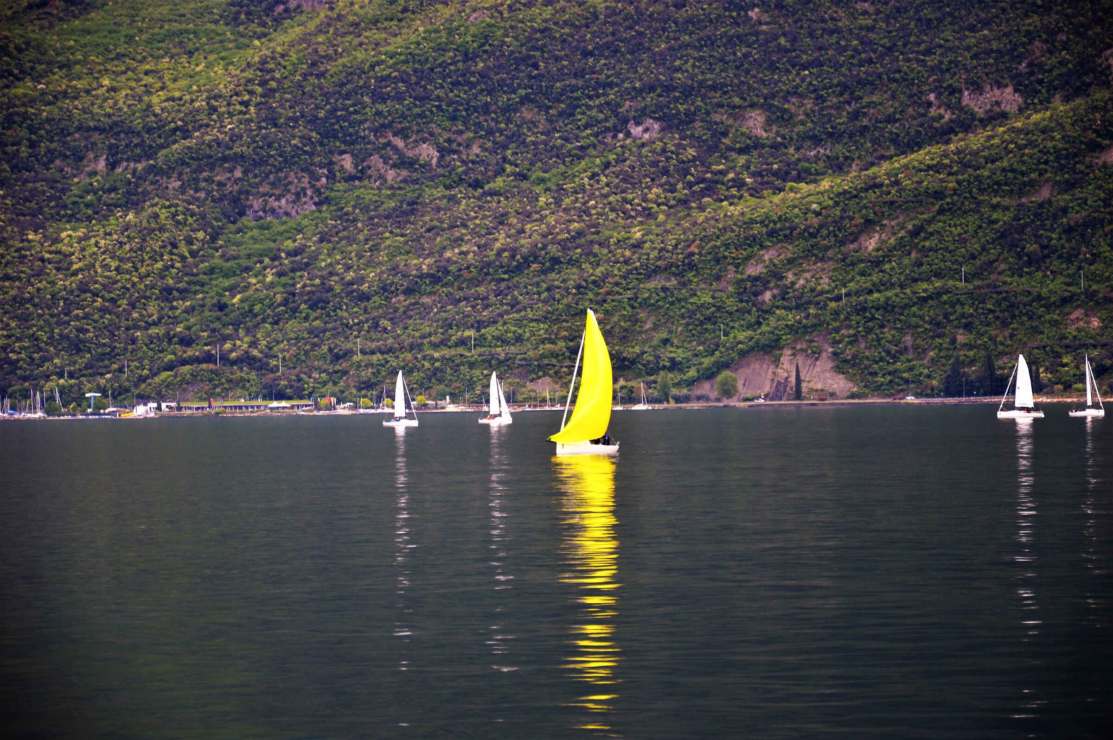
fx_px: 4865
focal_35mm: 158
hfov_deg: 13.1
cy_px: 370
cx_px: 556
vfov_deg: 8.7
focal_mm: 105
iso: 100
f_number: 5.6
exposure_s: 1/125
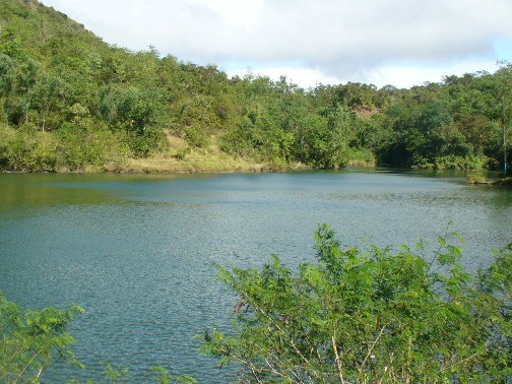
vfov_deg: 30.8
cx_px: 271
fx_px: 695
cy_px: 226
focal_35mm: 47
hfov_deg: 40.4
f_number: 5.6
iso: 80
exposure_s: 1/250
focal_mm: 6.1
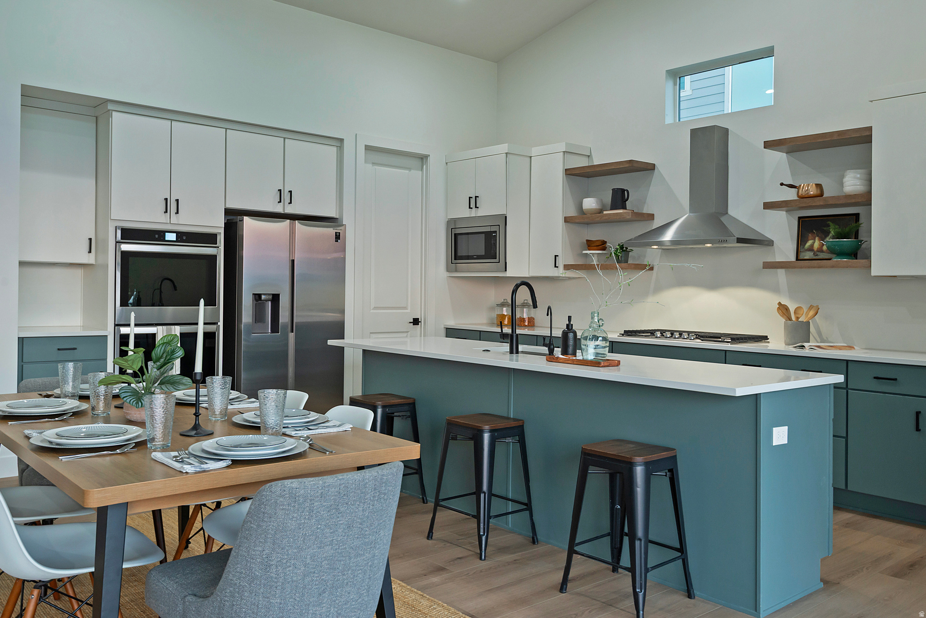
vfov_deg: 45.0
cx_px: 463
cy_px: 309
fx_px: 746
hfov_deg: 63.6
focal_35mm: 29
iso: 800
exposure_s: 1/25
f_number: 7.1
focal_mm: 29
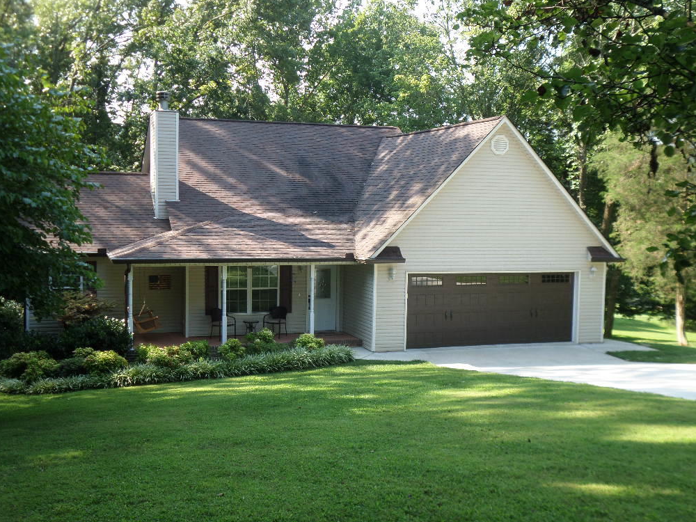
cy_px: 260
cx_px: 342
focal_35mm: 43
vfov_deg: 33.6
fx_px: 865
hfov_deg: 43.8
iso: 80
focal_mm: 7.6
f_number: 3.9
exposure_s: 1/125
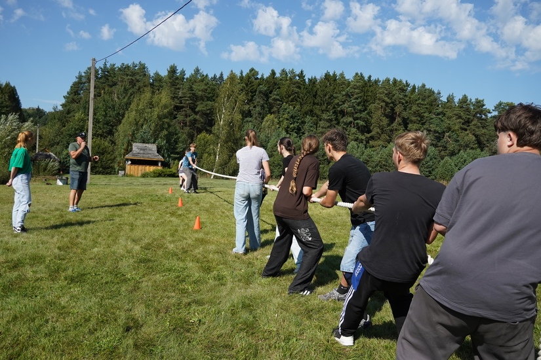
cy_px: 180
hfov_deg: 57.2
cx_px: 270
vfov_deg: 40.0
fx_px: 496
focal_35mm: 33
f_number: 4
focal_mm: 22
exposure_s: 1/2000
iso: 250
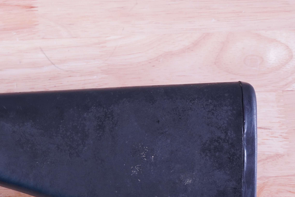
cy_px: 104
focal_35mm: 125
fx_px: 1025
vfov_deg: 11.0
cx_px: 65
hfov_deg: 16.3
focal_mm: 48
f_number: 5.6
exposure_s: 1/125
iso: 1000
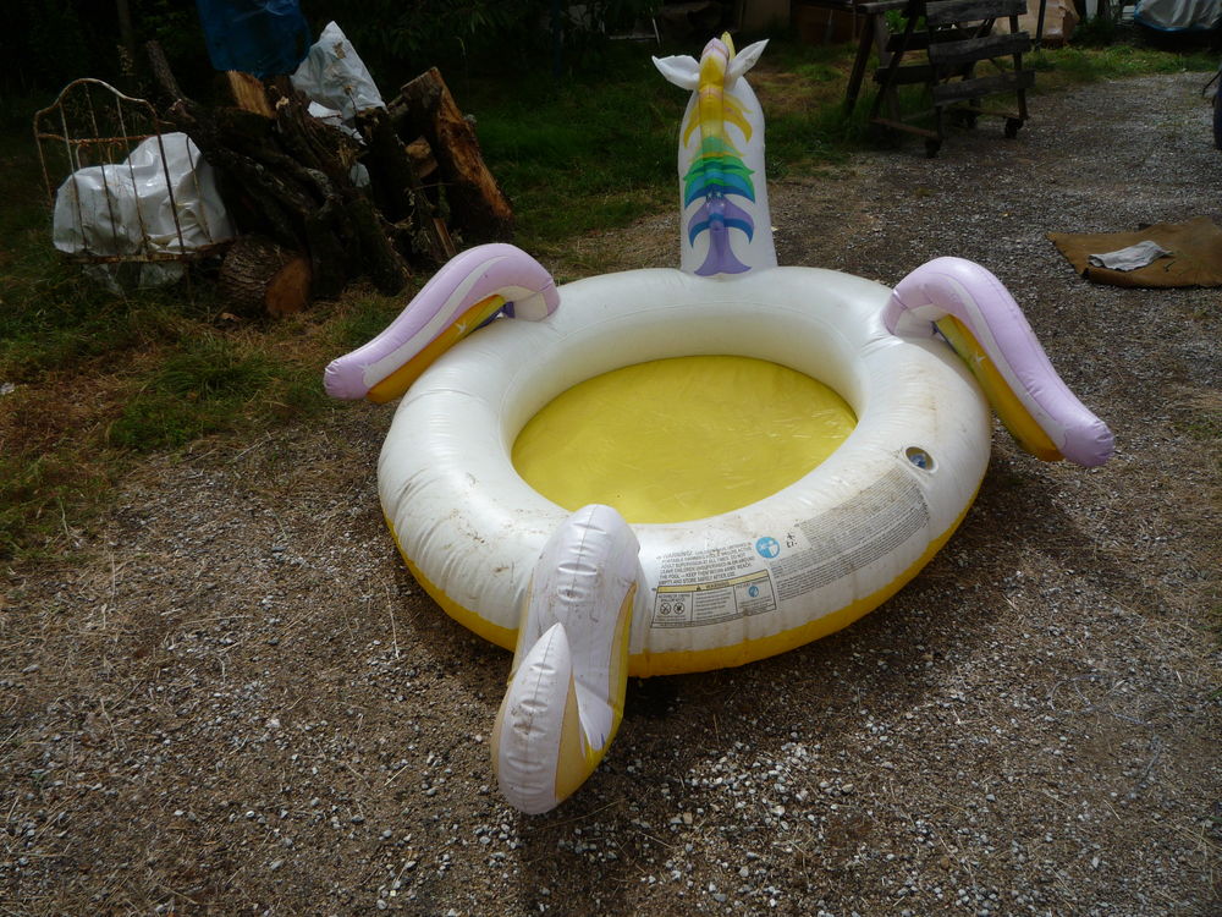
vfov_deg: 46.8
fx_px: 1059
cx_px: 611
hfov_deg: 60.0
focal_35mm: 30
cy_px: 458
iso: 100
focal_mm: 5.2
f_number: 5.6
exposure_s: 1/400
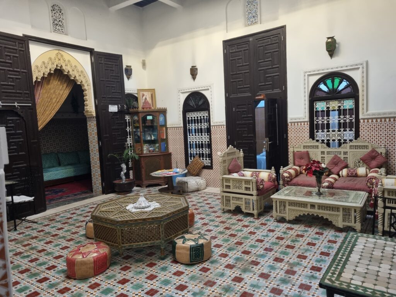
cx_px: 198
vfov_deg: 53.1
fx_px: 297
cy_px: 148
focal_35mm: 26
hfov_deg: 67.3
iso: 640
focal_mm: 5.4
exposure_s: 1/33
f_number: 1.8
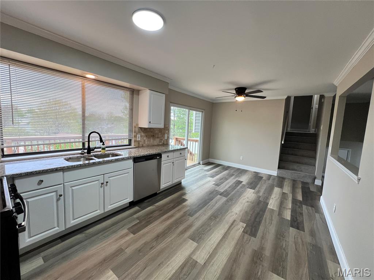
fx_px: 140
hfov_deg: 106.2
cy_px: 140
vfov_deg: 89.9
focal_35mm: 13
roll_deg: -2.5
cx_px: 187
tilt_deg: -5.6
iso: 125
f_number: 1.8
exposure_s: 1/120
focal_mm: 1.57
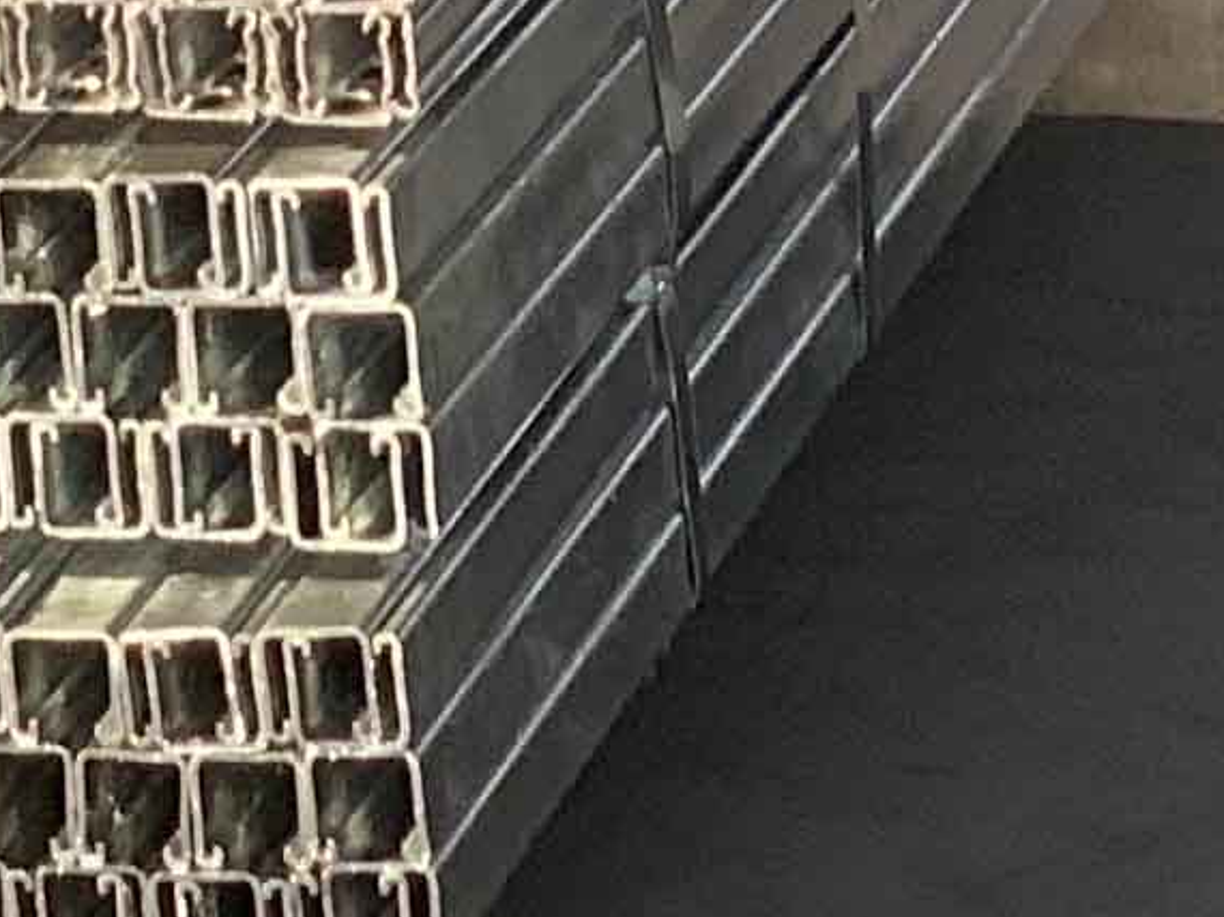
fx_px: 13007
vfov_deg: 3.9
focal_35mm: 368
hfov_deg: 5.2
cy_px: -2158
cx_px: -1915
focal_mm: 6
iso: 50
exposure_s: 1/122
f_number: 2.4
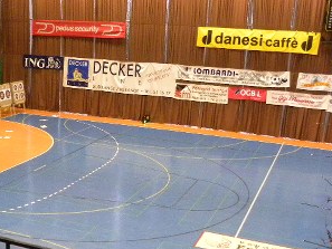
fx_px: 537
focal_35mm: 56
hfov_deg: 32.5
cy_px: 176
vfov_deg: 25.9
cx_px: 29
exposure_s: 1/44.3
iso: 400
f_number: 2.8
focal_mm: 4.6
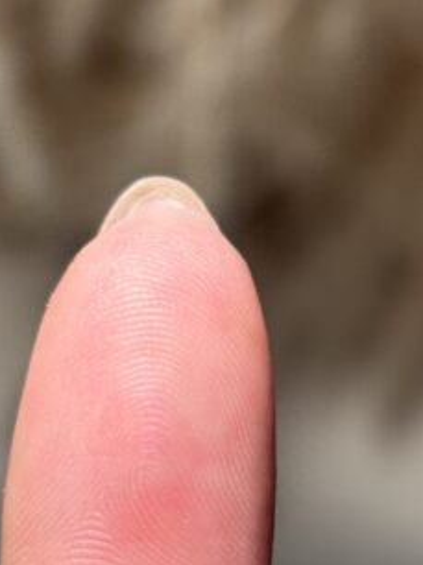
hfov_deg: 10.9
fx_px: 2219
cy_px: 602
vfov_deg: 14.2
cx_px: 126
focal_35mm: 136
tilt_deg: -64.8
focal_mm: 5.96
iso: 50
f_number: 1.6
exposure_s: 1/80
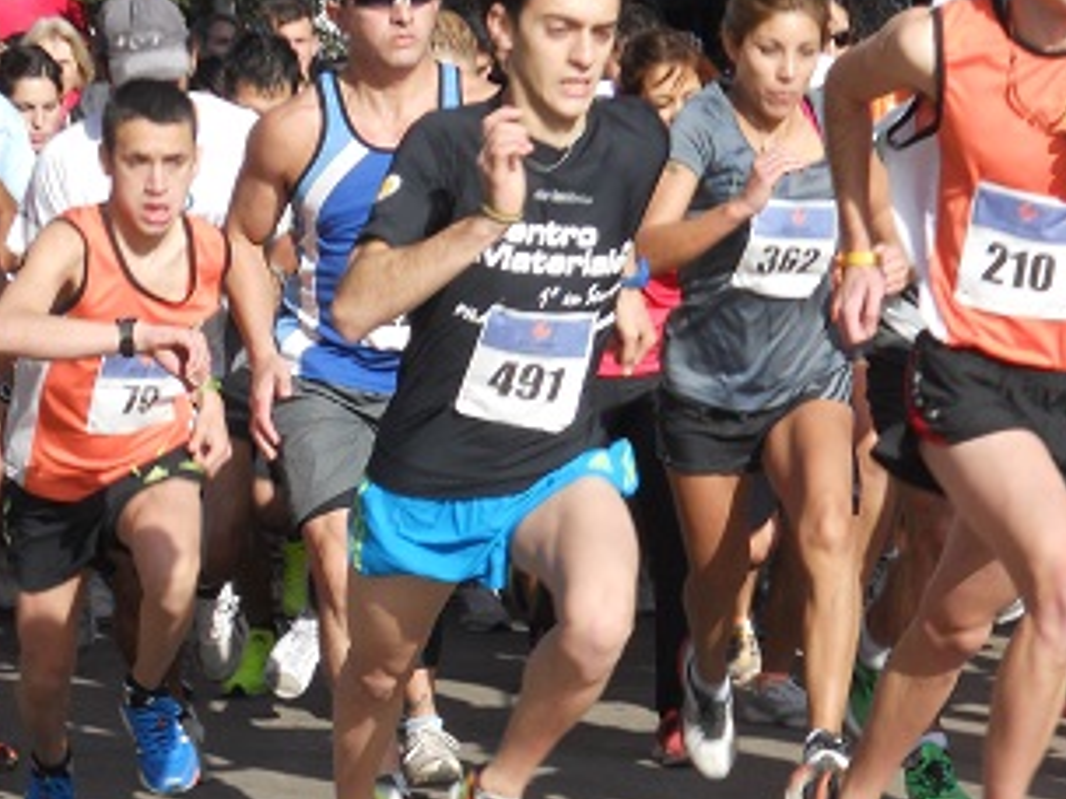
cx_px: 866
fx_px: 4588
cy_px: 492
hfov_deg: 13.2
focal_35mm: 149
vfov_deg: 10.0
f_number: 5.9
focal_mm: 13.9
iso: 80
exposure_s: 1/250
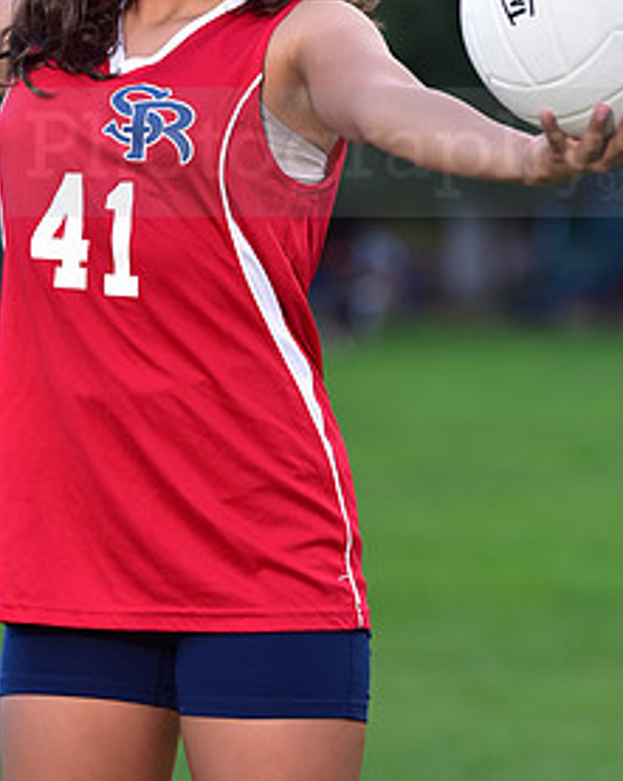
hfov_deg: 4.9
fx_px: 7272
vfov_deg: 6.1
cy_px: 127
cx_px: 230
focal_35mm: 315
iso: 400
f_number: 4.5
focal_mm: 160
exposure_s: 1/250
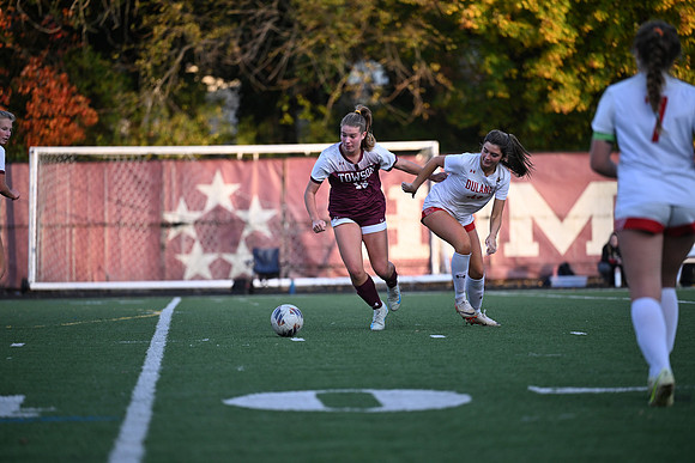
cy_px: 232
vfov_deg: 6.9
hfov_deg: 10.3
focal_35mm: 200
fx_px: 3862
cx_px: 348
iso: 1100
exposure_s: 1/2500
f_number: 2.8
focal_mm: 200
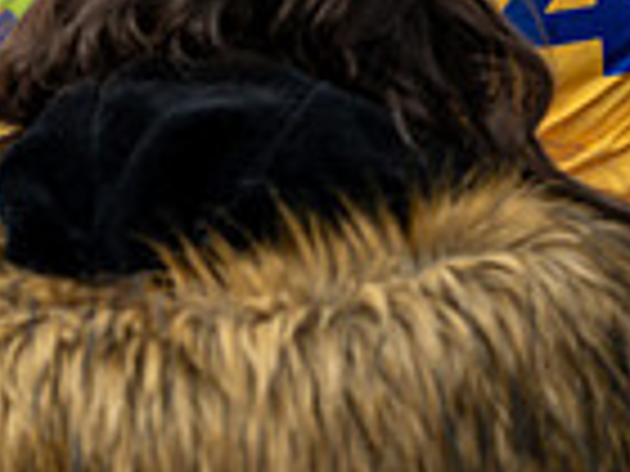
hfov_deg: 11.2
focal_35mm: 163
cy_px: -236
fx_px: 2967
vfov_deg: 8.9
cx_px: -540
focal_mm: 41
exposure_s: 1/800
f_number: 4
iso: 100
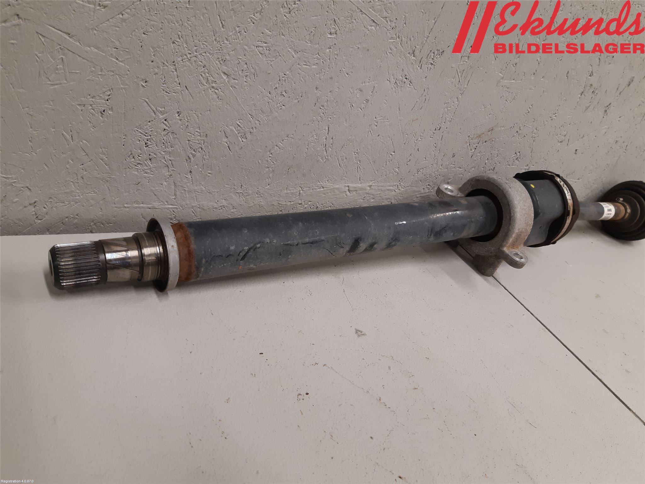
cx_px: 322
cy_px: 242
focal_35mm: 26
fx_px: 484
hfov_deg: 67.3
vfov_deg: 53.1
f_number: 1.7
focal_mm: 3.93
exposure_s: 1/50
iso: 125
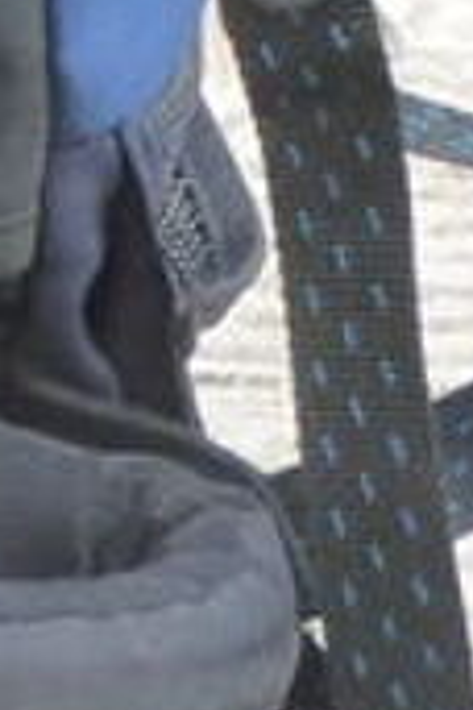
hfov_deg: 5.2
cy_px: -878
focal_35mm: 251
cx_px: -817
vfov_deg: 7.7
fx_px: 4946
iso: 250
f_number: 3
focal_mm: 5.4
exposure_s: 1/30
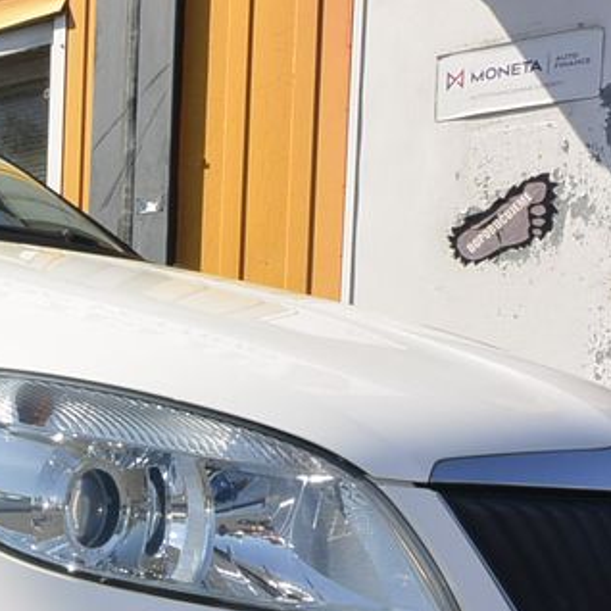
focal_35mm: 74
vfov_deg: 22.9
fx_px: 1478
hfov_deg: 21.5
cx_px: -150
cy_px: 529
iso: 160
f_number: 10
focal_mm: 10
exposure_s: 1/250
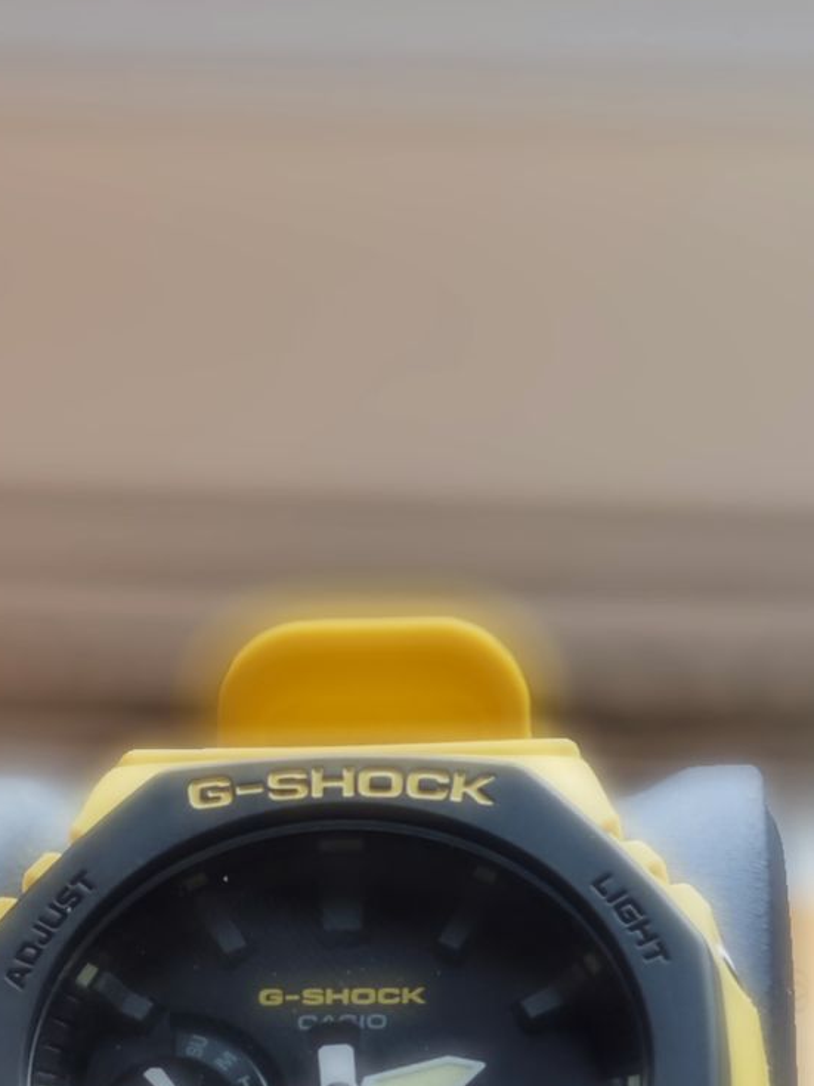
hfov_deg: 7.1
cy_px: 1153
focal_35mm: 209
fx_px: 6555
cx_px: 335
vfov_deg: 9.4
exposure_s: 1/100
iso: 80
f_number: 2.2
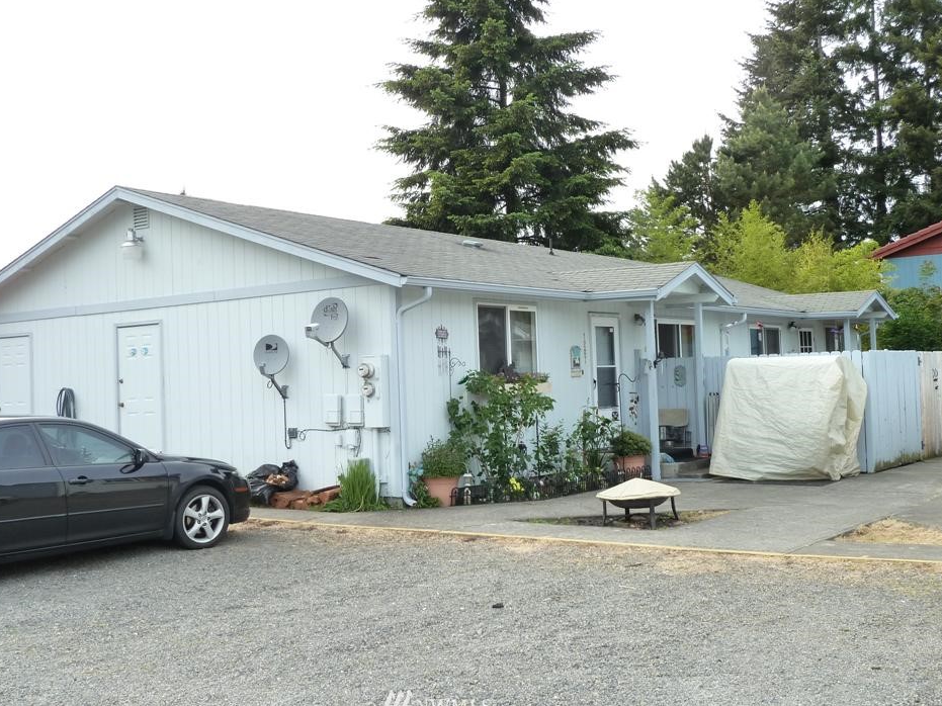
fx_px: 1197
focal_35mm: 44
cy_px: 352
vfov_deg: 32.9
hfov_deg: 42.9
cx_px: 439
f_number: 4
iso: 125
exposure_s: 1/125
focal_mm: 6.5
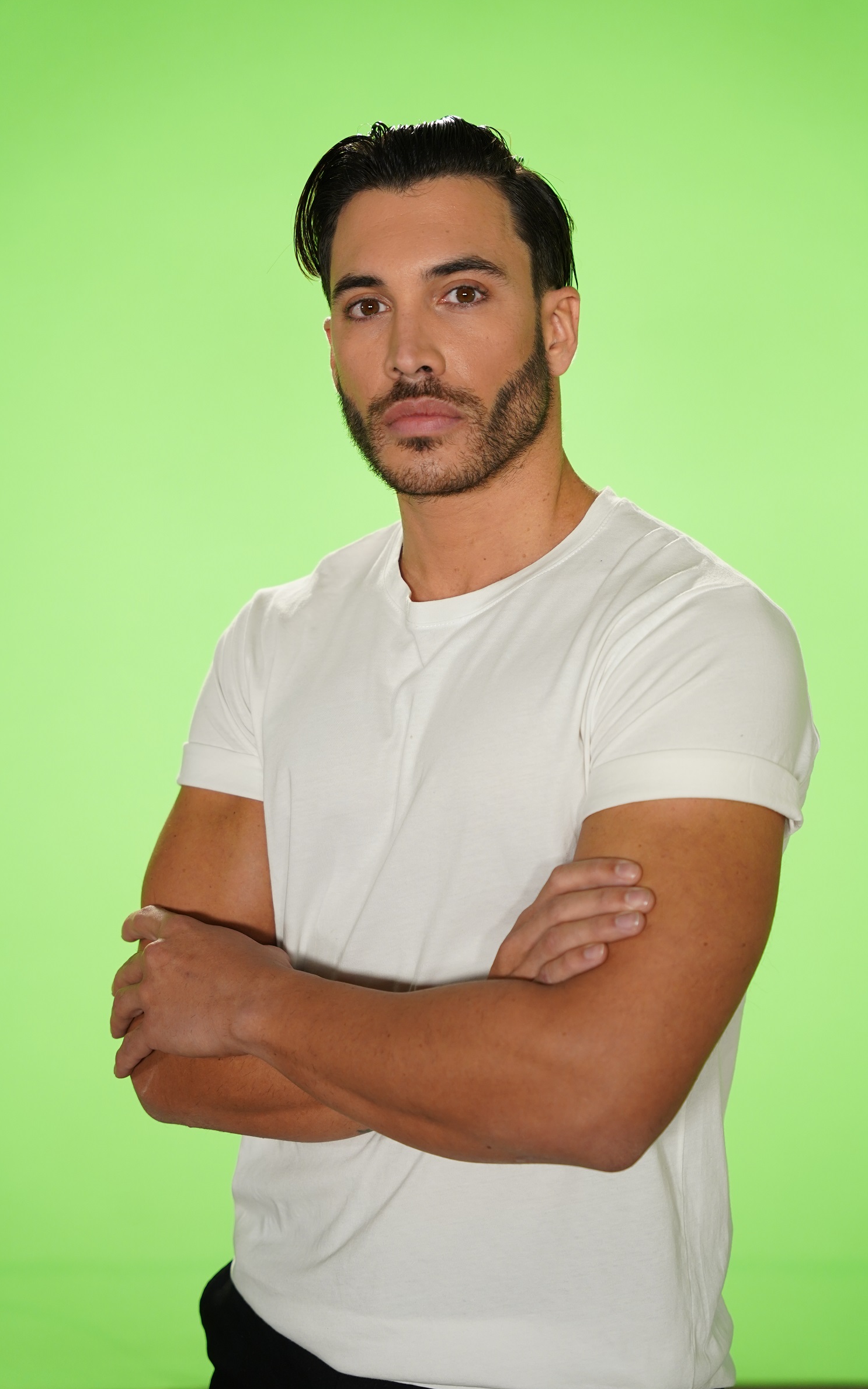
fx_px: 2725
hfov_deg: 18.1
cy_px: 696
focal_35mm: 72
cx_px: 467
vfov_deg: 28.6
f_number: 2.8
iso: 800
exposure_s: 1/320
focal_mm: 70
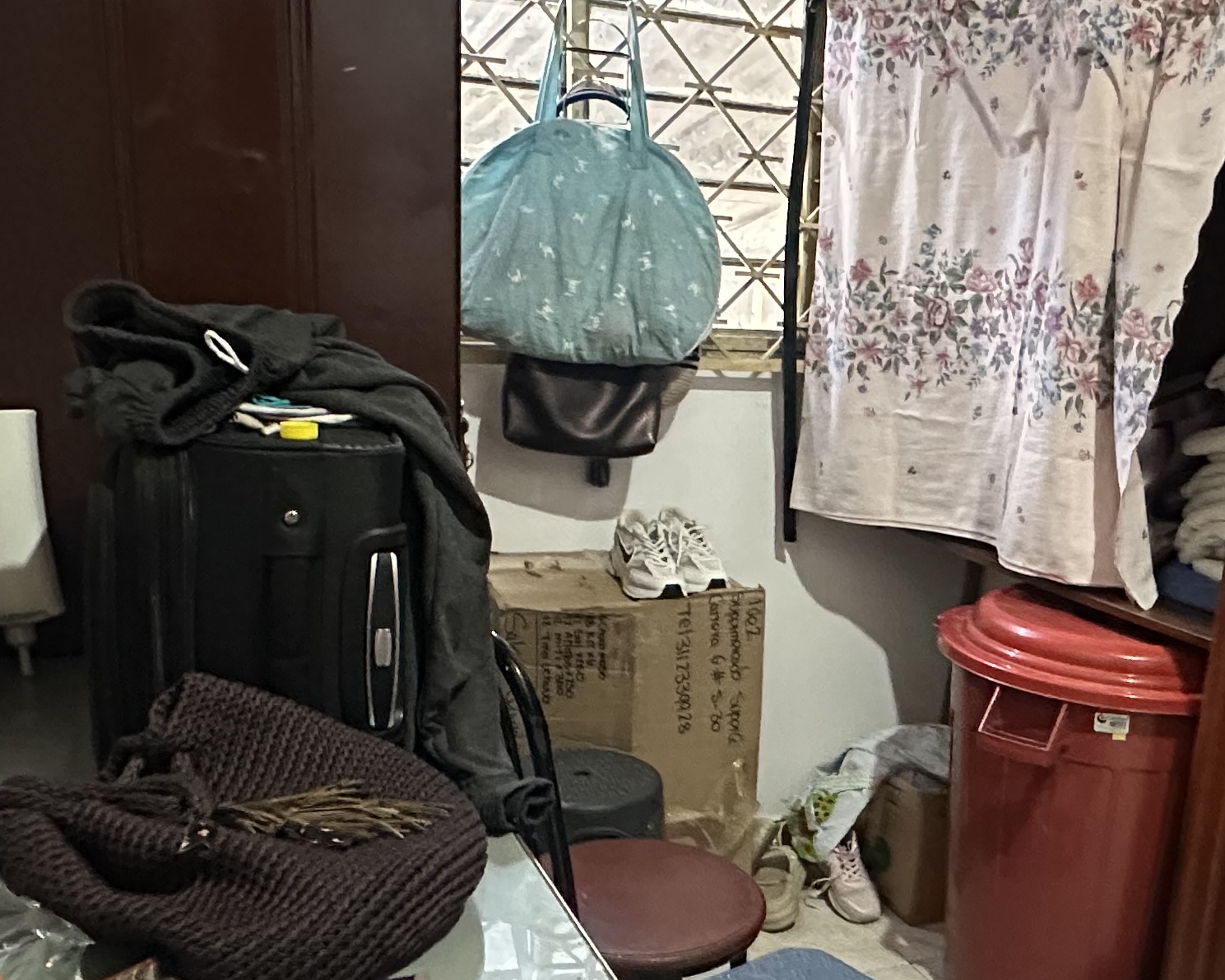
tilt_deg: -16.2
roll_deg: -4.5
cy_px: 672
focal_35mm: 37
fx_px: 1341
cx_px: 798
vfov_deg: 39.5
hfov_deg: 48.4
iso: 1600
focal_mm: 2.22
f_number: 2.2
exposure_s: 1/40
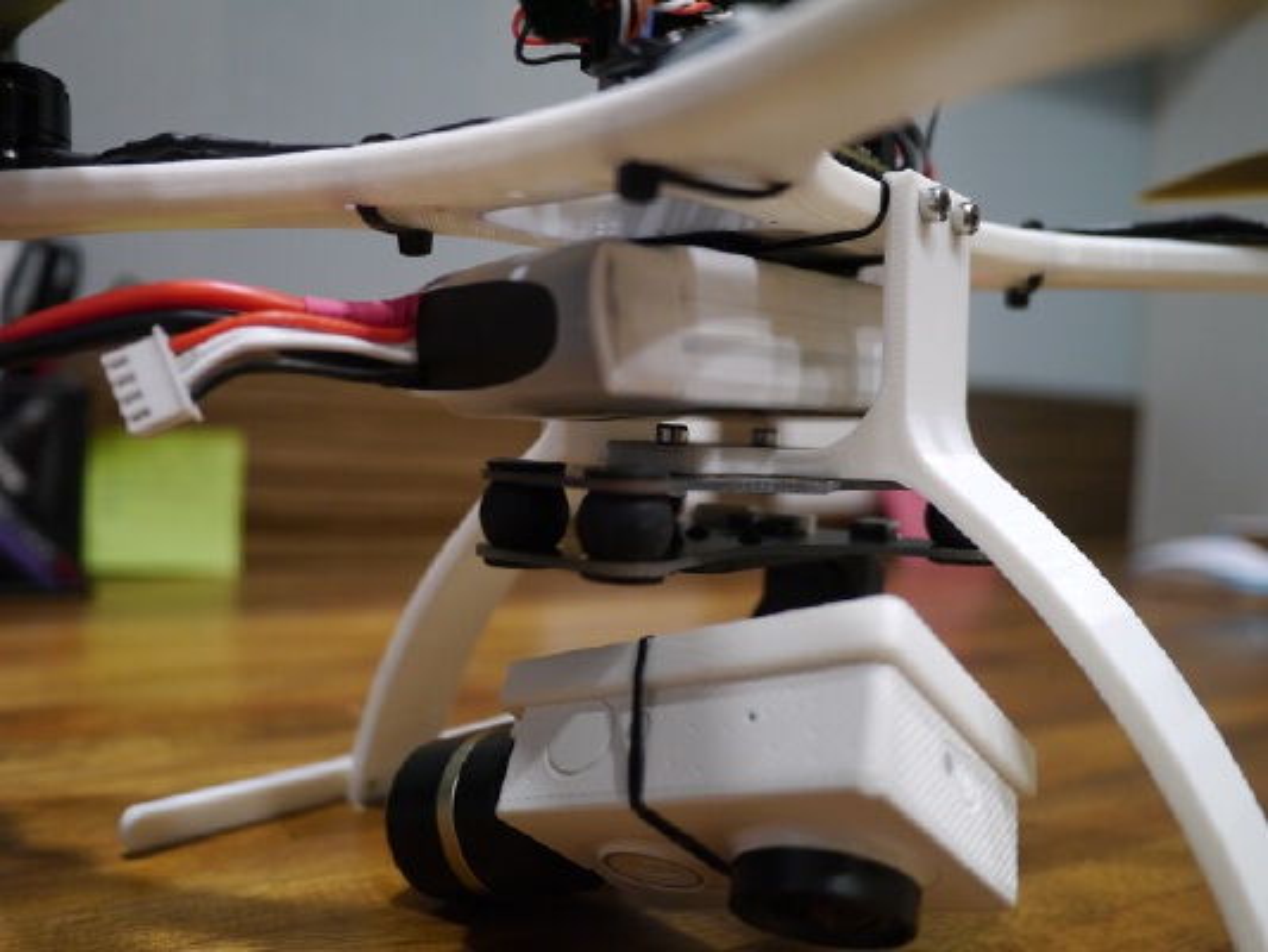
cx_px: 634
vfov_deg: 49.8
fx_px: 1026
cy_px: 476
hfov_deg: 63.4
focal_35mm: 28
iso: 800
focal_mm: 14
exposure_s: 1/60
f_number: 2.5
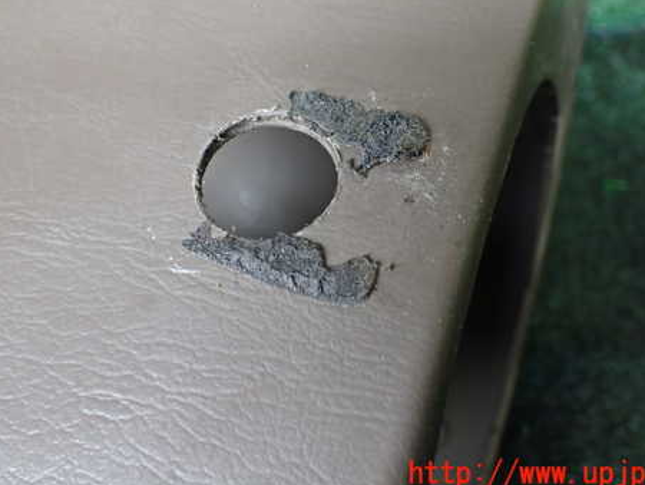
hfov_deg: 46.7
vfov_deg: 35.7
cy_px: 169
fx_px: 746
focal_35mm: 40
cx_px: 302
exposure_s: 1/125
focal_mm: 5.4
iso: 500
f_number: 2.3
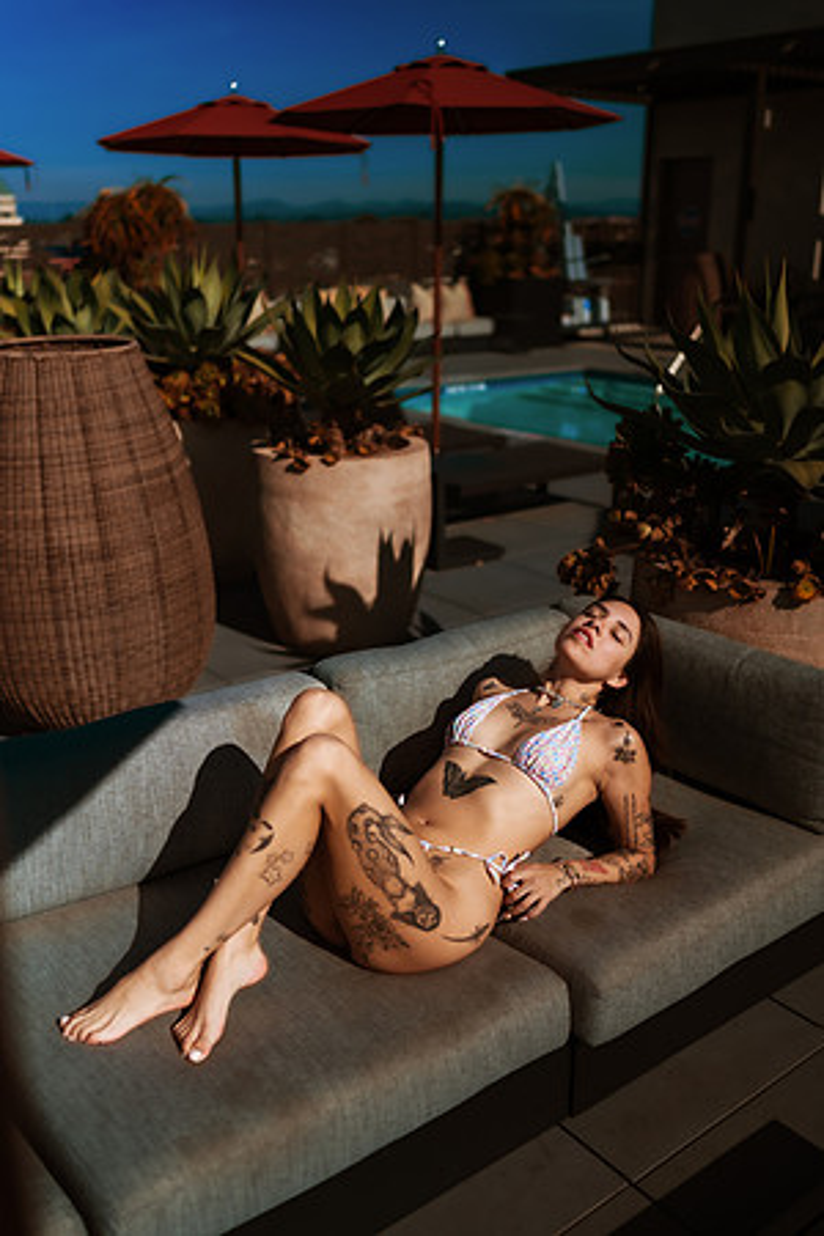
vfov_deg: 54.4
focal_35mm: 35
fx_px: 1202
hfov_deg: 37.9
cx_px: 412
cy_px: 618
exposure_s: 1/8000
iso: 50
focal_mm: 35
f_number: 1.8
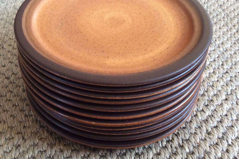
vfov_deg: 31.8
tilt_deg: -42.3
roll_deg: +1.8
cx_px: 99
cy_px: 64
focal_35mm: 42
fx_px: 279
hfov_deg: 46.2
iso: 320
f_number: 2.4
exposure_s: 1/25
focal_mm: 3.3
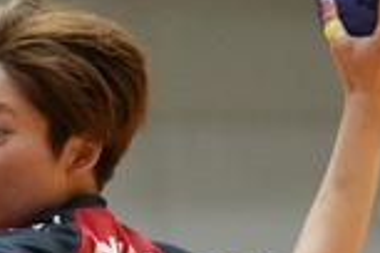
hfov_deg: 2.2
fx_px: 9721
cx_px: -156
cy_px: 659
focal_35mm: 921
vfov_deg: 1.5
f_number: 2.8
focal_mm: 141
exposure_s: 1/640
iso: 4000
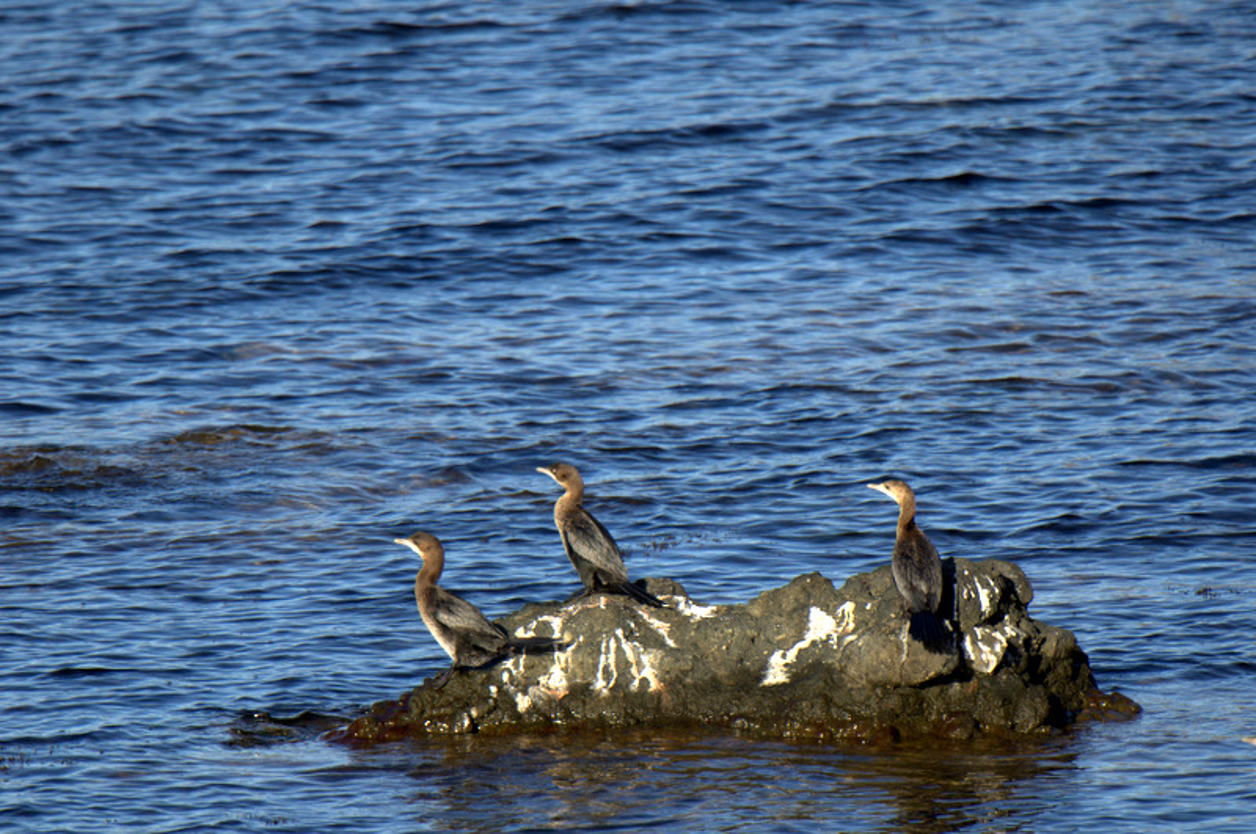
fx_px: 36581
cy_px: 417
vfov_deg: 1.3
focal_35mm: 1050
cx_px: 628
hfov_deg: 2.0
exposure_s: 1/1250
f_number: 5.6
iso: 250
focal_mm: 700
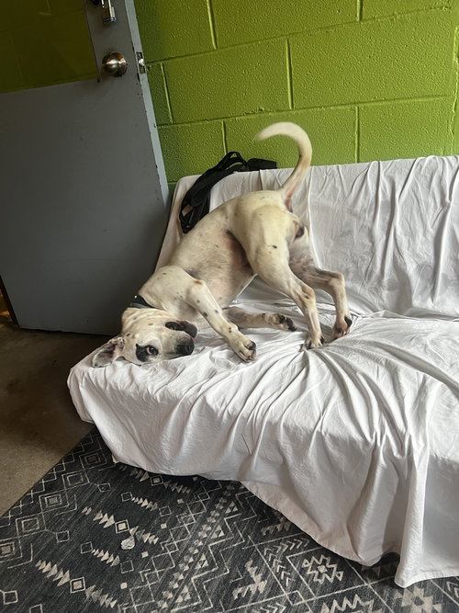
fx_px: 460
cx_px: 230
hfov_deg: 53.0
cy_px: 306
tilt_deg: -25.5
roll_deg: +8.9
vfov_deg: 67.3
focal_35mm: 26
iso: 160
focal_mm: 5.7
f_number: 1.5
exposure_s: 1/60
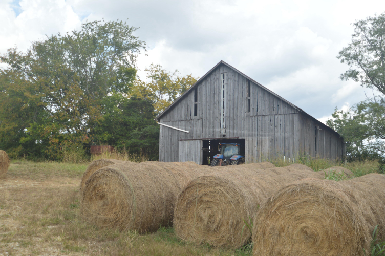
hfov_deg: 53.2
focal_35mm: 36
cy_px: 128
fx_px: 385
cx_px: 192
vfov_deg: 36.8
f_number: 6.3
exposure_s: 1/200
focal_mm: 24
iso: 100
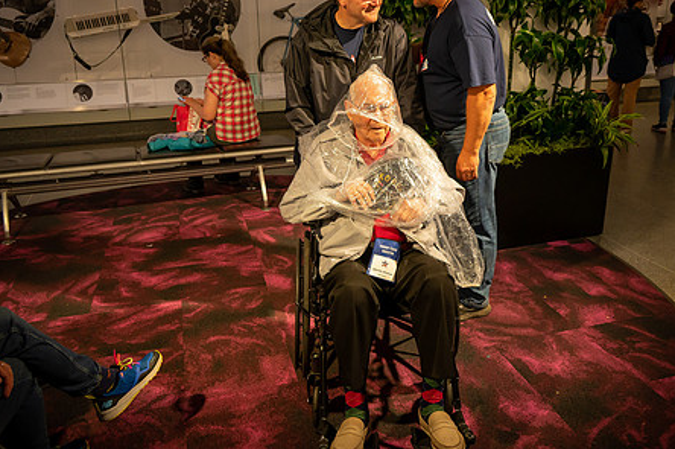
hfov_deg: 55.7
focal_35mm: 34
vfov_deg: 38.7
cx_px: 376
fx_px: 637
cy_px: 183
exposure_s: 1/50
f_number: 5.6
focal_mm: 26
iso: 1600
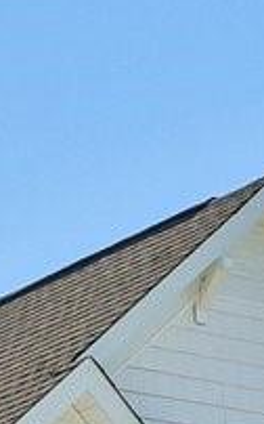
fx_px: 2446
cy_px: 717
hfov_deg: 6.1
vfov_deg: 9.5
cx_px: -107
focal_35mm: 212
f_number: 8
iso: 100
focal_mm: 20.5
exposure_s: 1/640
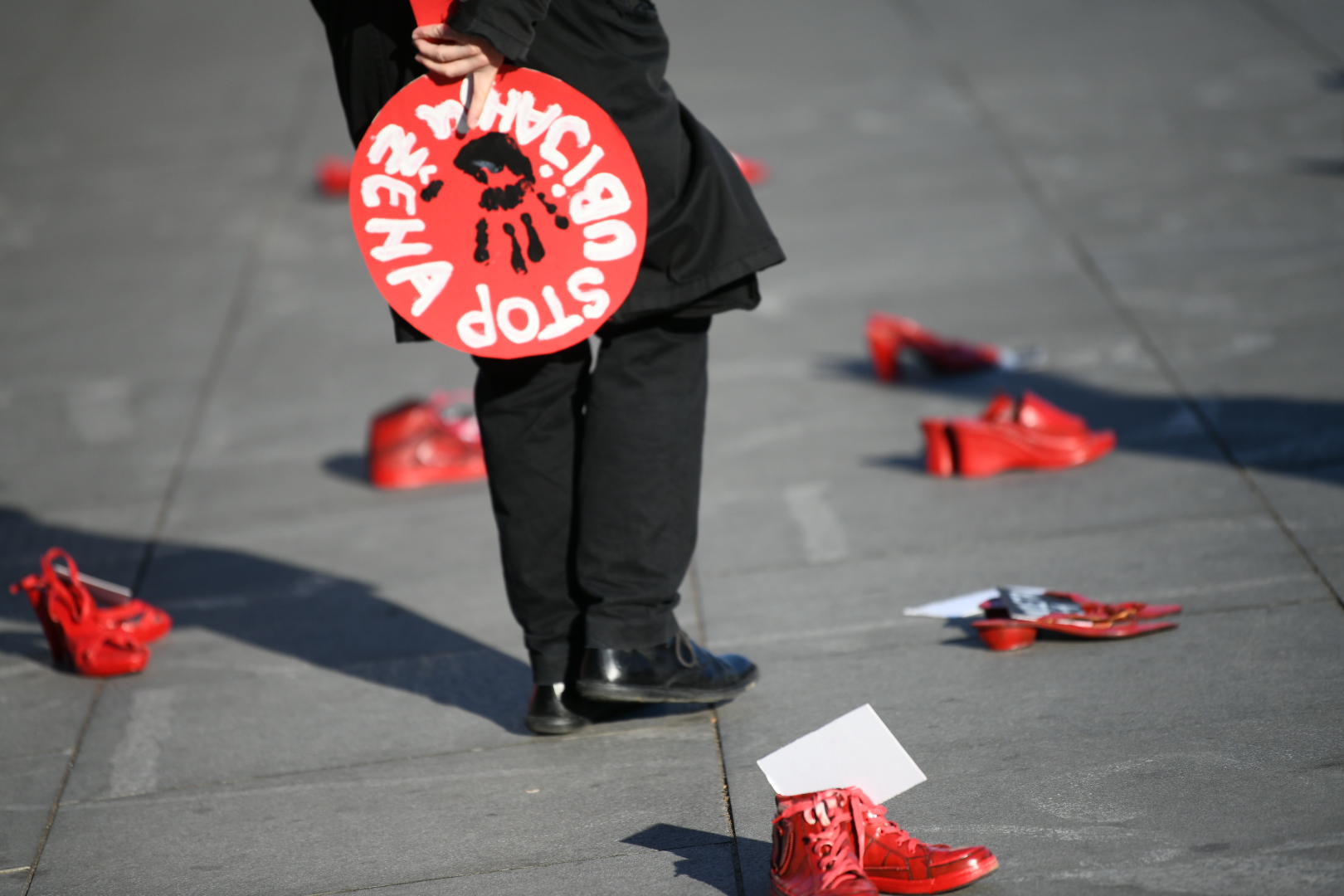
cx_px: 672
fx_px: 7466
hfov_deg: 10.3
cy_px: 448
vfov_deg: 6.9
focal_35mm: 200
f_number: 2.8
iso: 500
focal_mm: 200
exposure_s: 1/8000
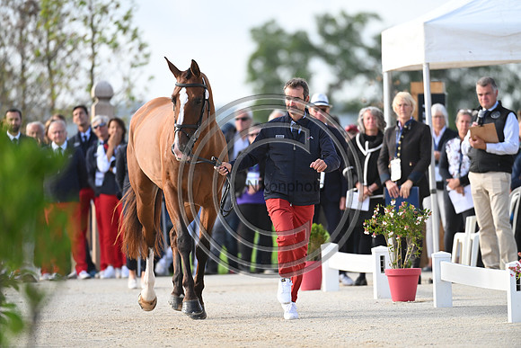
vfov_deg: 3.4
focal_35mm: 400
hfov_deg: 5.2
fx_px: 5790
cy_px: 174
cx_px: 260
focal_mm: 400
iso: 1250
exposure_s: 1/1600
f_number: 5
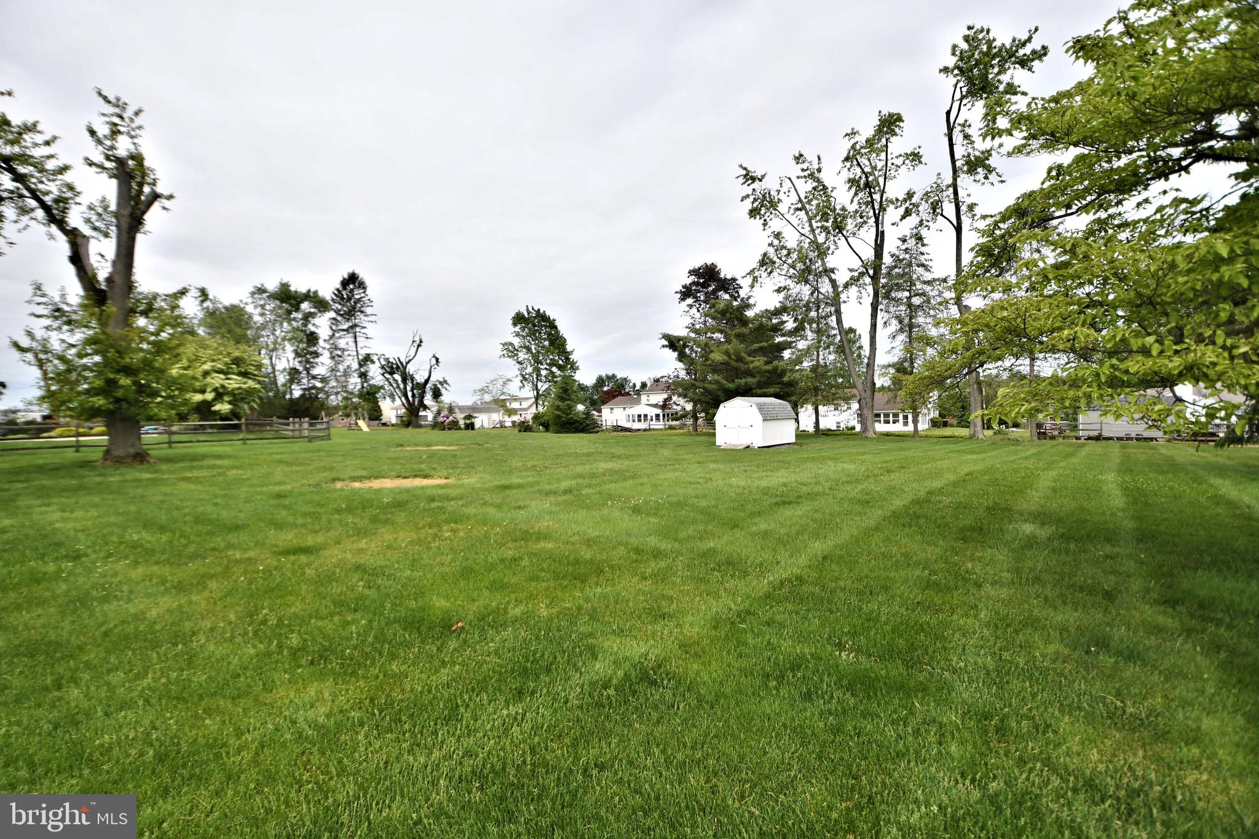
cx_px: 630
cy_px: 420
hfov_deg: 100.4
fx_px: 525
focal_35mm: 15
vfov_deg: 77.3
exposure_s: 1/4000
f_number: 4
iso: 500
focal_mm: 10
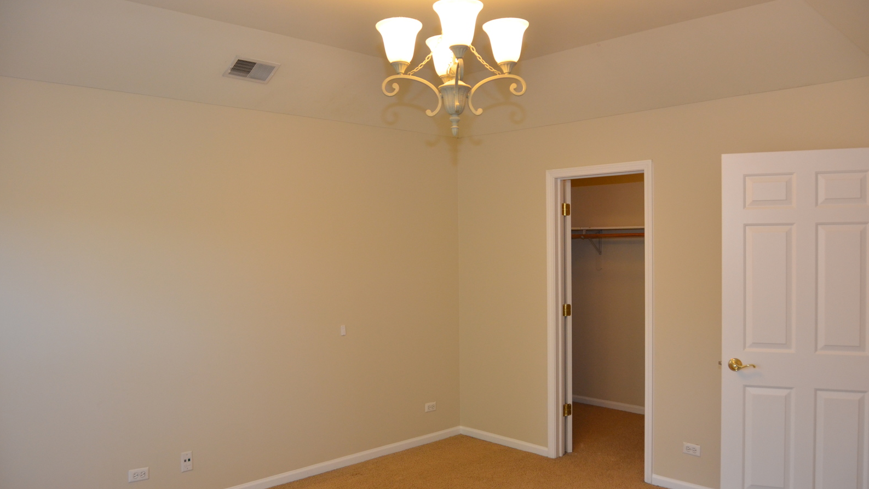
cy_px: 252
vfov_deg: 40.2
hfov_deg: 66.1
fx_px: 668
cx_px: 440
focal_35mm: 29
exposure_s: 1/60
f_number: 4
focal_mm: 18
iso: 720
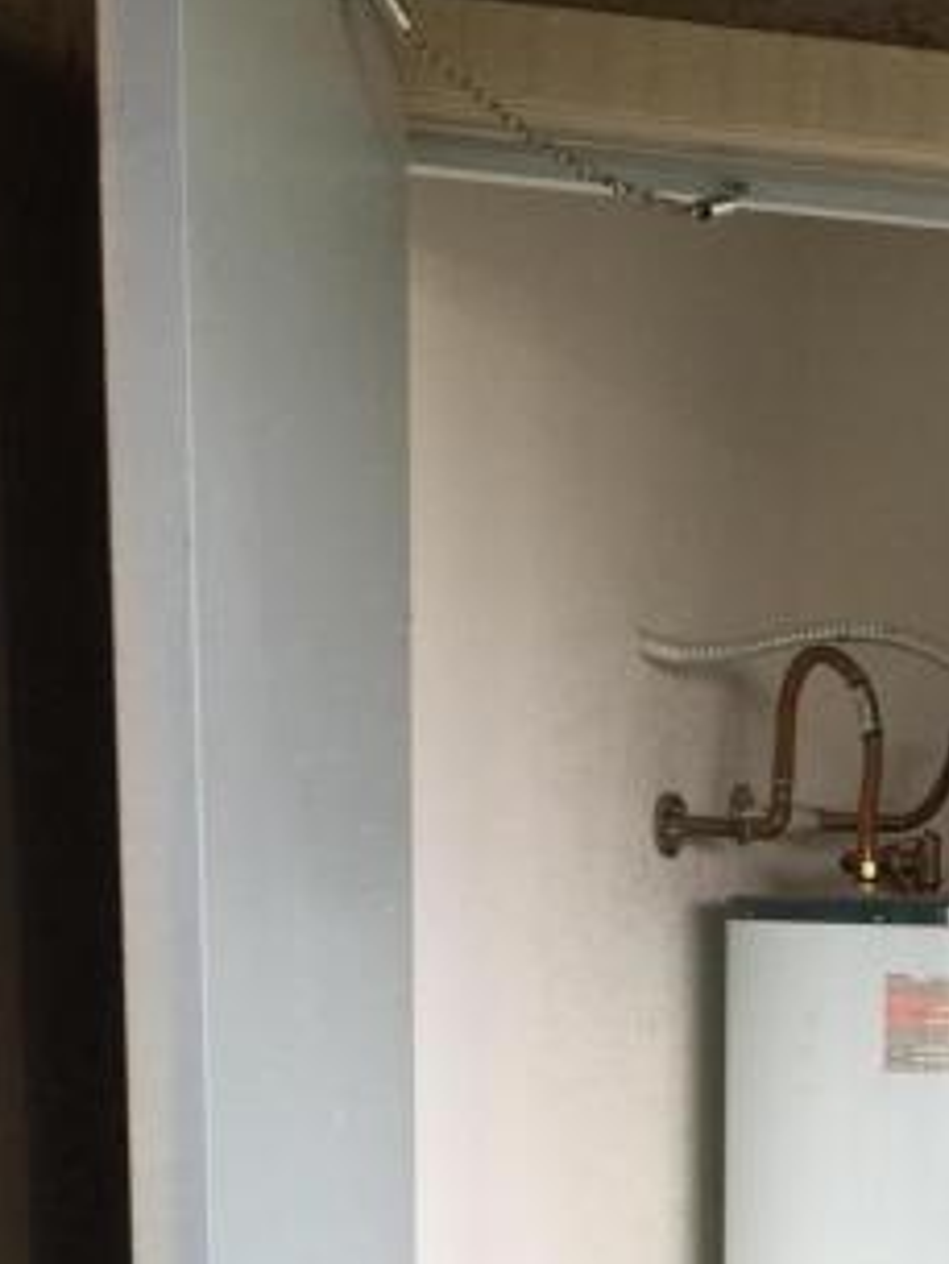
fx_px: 2667
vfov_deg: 24.6
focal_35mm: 73
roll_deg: -2.0
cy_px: 1442
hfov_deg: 19.4
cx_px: 1024
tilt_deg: -10.1
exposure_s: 1/60
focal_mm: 4.15
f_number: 2.2
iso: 32
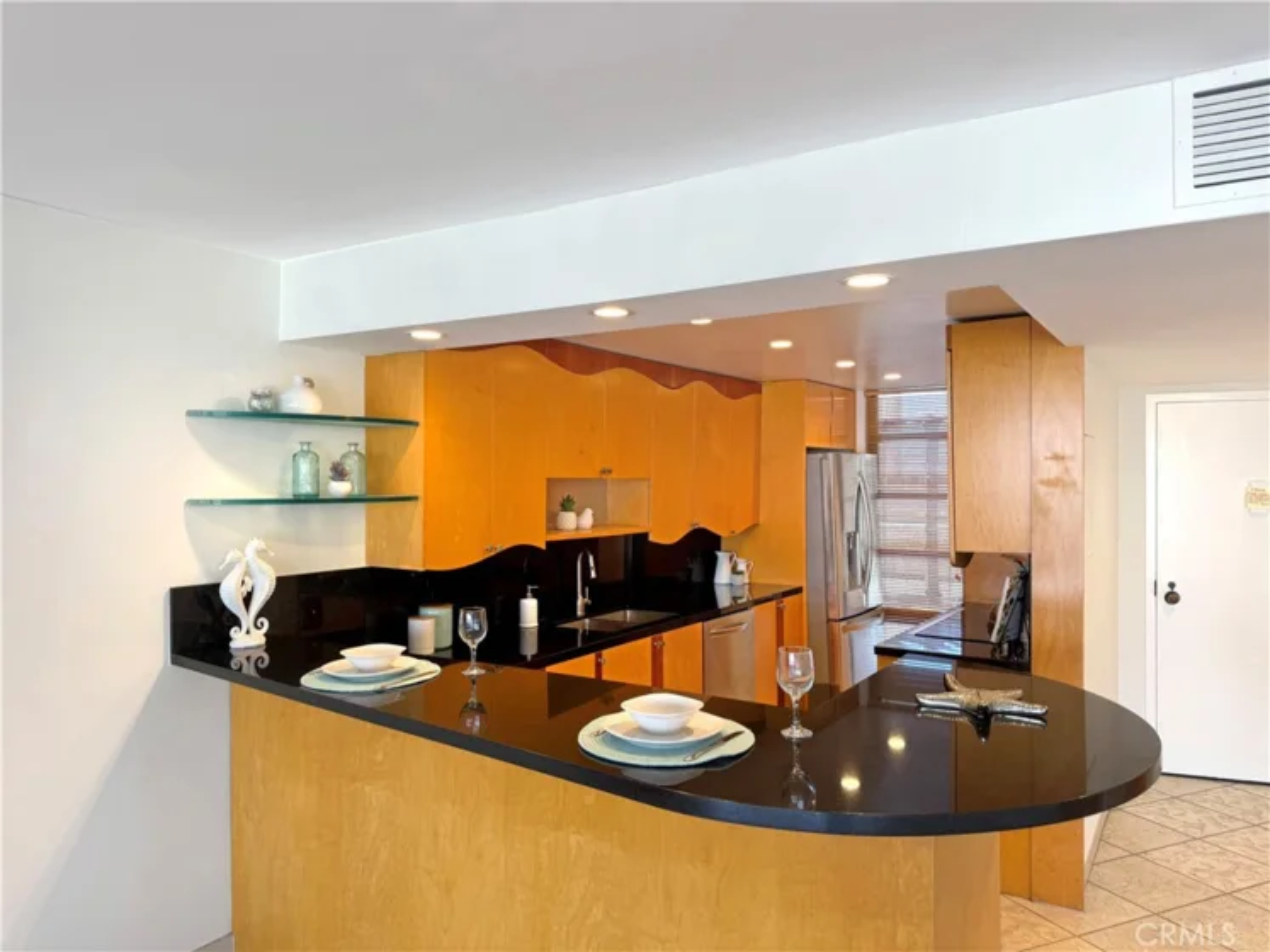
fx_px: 880
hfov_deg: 71.6
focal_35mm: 24
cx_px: 635
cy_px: 476
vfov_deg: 56.8
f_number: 1.78
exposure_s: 1/120
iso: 100
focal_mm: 6.76
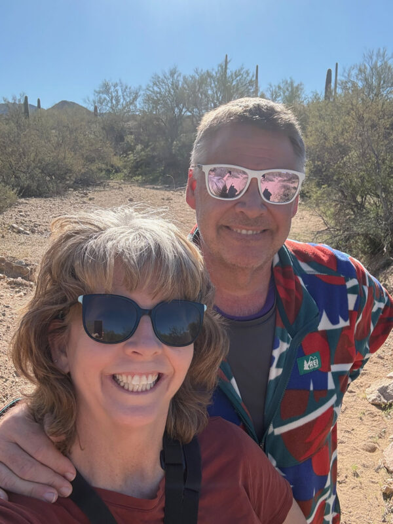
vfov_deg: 60.0
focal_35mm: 30
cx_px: 196
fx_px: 454
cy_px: 262
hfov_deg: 46.8
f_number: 1.9
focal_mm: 2.69
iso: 40
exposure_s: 1/693
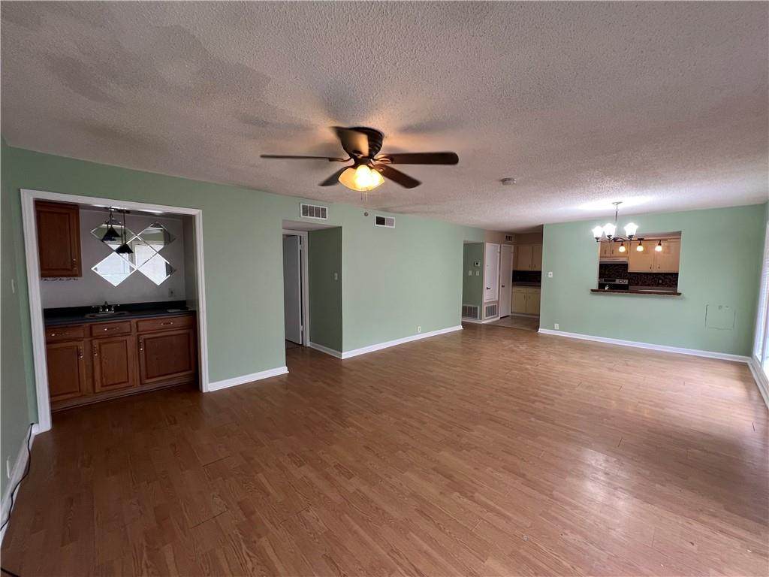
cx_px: 384
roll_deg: -0.5
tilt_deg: -4.3
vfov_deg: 89.9
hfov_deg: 106.2
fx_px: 289
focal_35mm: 13
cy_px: 288
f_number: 1.8
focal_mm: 1.57
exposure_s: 1/120
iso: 160
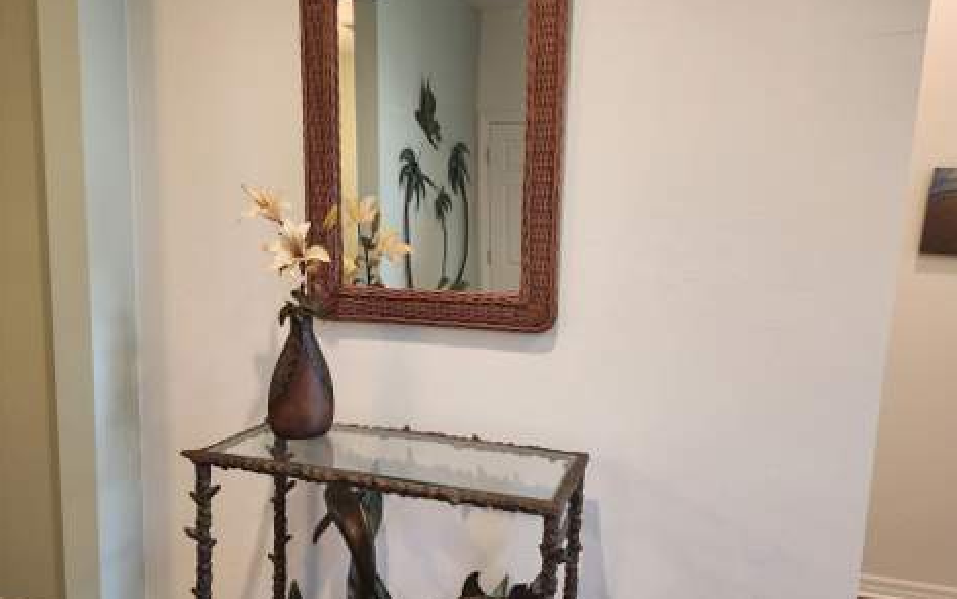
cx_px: 487
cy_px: 325
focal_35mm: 25
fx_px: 652
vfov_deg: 49.3
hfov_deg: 72.5
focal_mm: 5.4
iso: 500
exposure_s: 1/120
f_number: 1.8
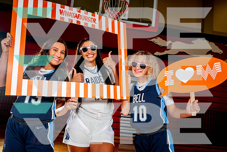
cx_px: 108
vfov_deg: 42.9
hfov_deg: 61.0
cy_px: 79
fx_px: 193
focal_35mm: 31
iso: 100
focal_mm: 29
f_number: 5.6
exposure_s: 1/125
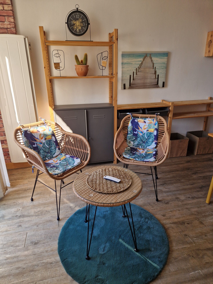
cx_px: 106
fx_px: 189
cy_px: 142
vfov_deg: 73.9
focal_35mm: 23
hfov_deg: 58.9
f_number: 1.8
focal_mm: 5.4
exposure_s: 1/180
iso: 50
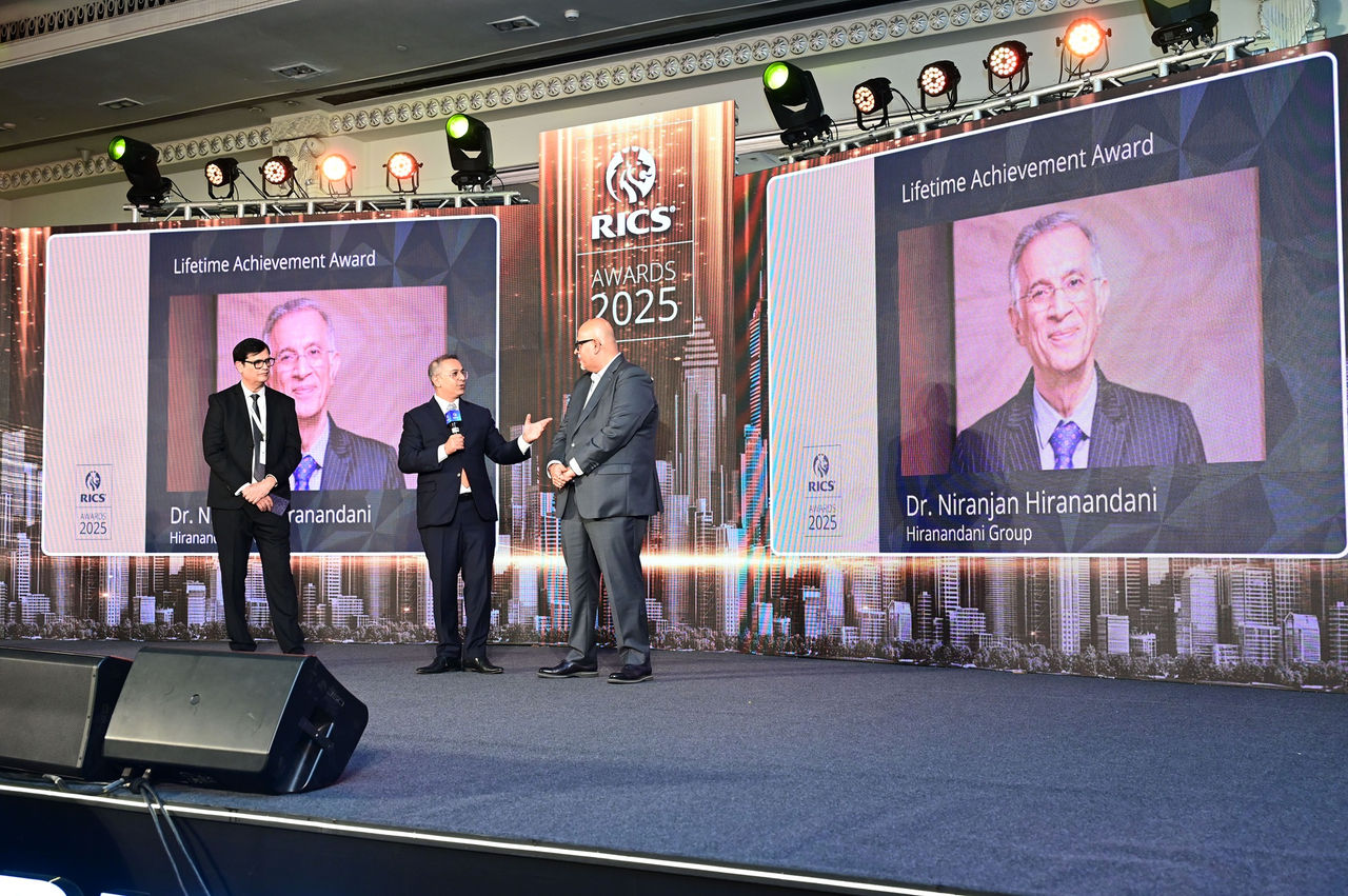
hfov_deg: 50.7
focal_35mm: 38
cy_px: 448
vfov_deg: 35.0
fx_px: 1422
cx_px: 674
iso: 2000
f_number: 4.5
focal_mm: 38
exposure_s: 1/160
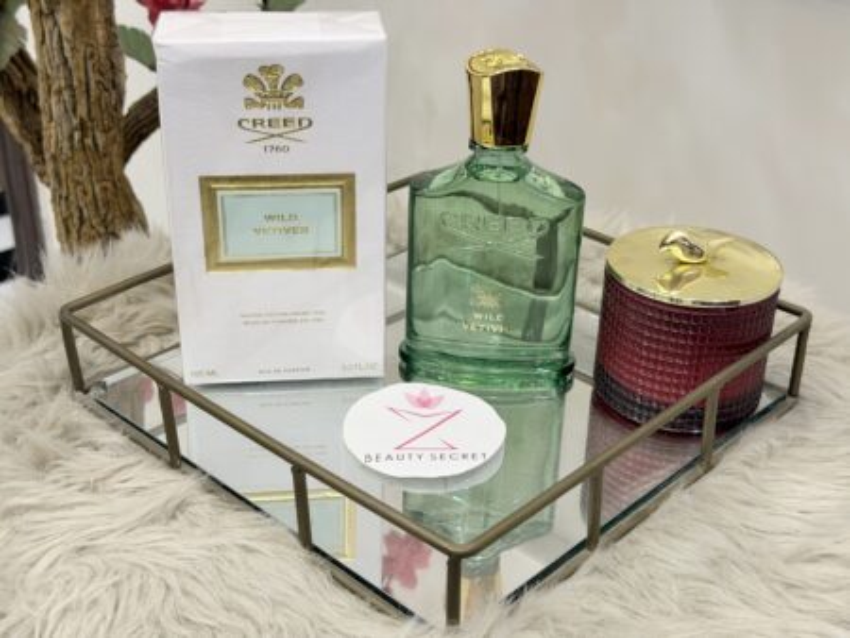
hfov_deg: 39.6
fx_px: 1179
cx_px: 425
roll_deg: -0.7
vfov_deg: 30.3
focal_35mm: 48
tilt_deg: -29.4
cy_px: 319
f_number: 1.78
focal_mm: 6.76
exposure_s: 1/50
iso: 160
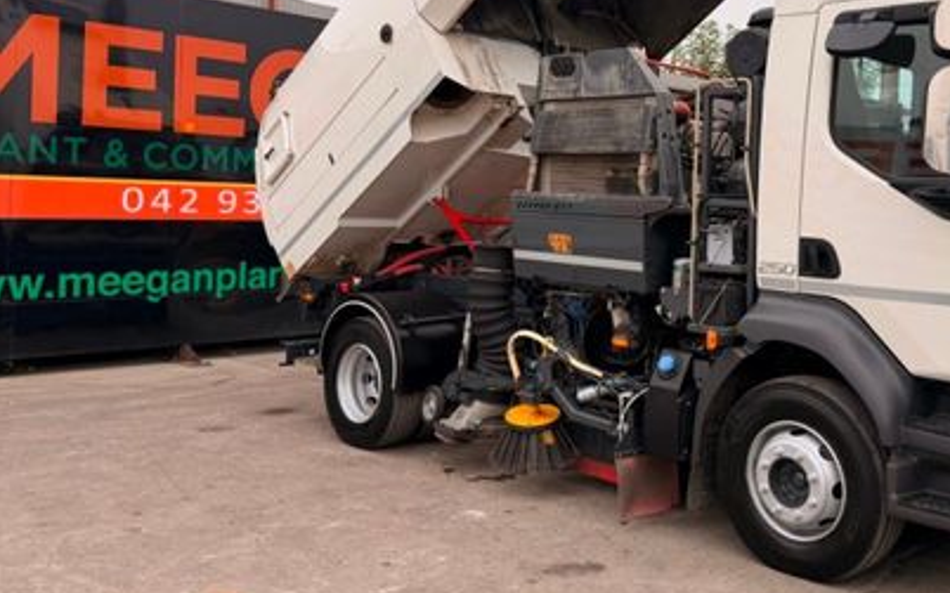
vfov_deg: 33.2
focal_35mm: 38
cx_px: 624
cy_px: 191
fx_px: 984
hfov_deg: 50.7
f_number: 1.78
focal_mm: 6.76
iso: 80
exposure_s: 1/627
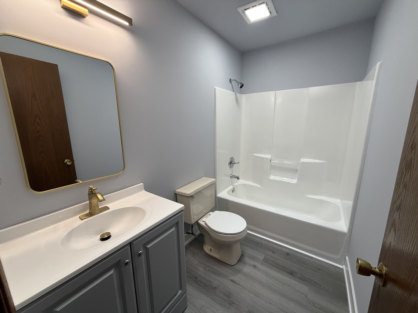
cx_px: 209
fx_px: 169
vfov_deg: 85.7
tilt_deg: -11.4
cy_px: 156
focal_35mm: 14
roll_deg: +0.5
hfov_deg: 102.1
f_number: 2.2
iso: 200
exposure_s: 1/120
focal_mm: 2.22
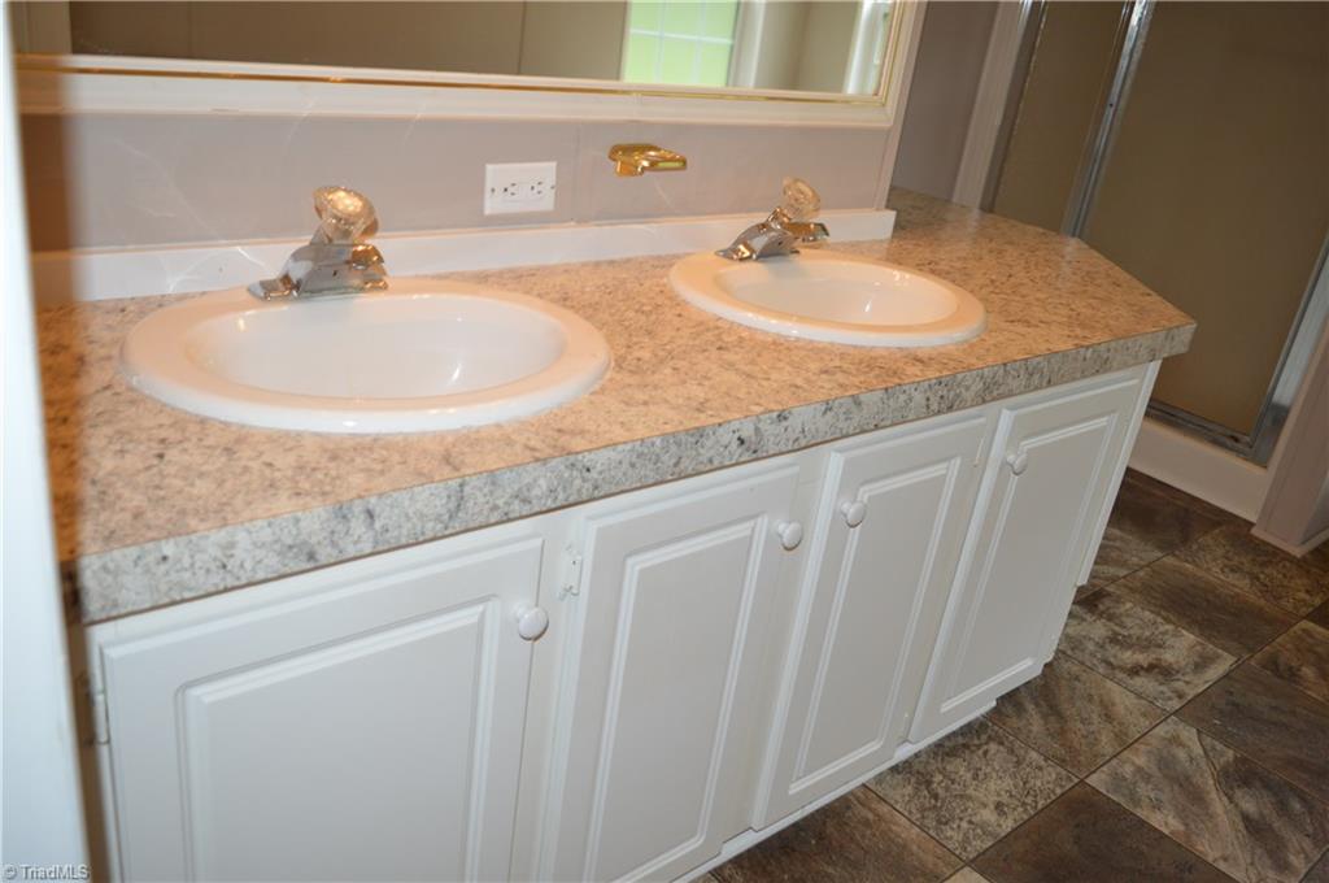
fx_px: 1106
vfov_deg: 43.5
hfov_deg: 62.0
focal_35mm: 30
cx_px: 664
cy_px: 442
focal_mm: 20
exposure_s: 1/60
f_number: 4
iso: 400
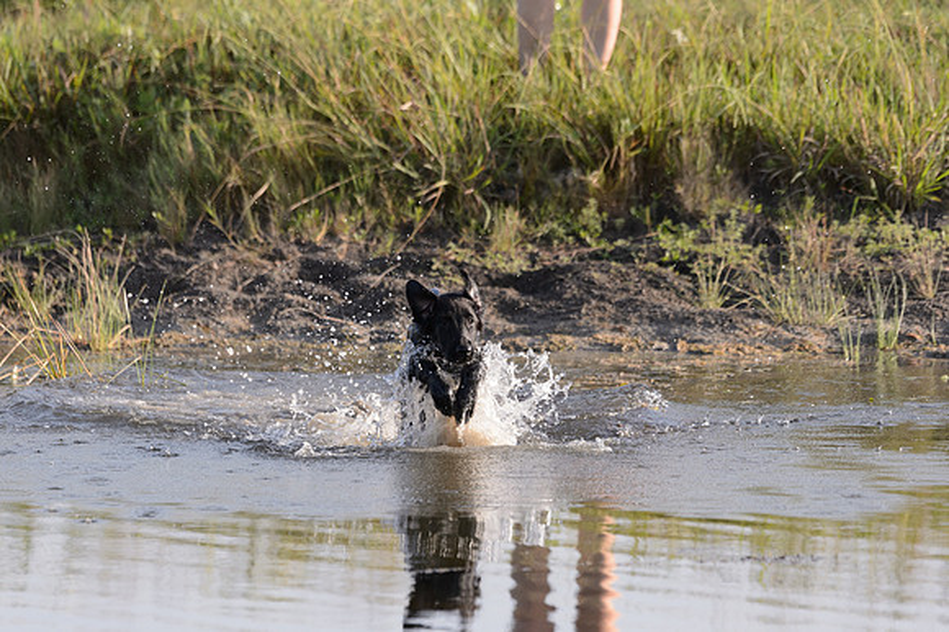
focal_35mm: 400
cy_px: 316
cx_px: 474
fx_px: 10538
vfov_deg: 3.4
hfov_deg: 5.2
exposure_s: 1/1600
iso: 1100
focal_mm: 400
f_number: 6.3
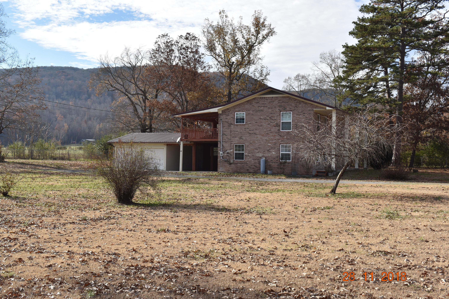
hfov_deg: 49.6
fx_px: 486
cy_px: 150
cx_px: 224
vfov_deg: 34.2
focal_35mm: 39
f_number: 11
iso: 100
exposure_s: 1/200
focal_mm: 26
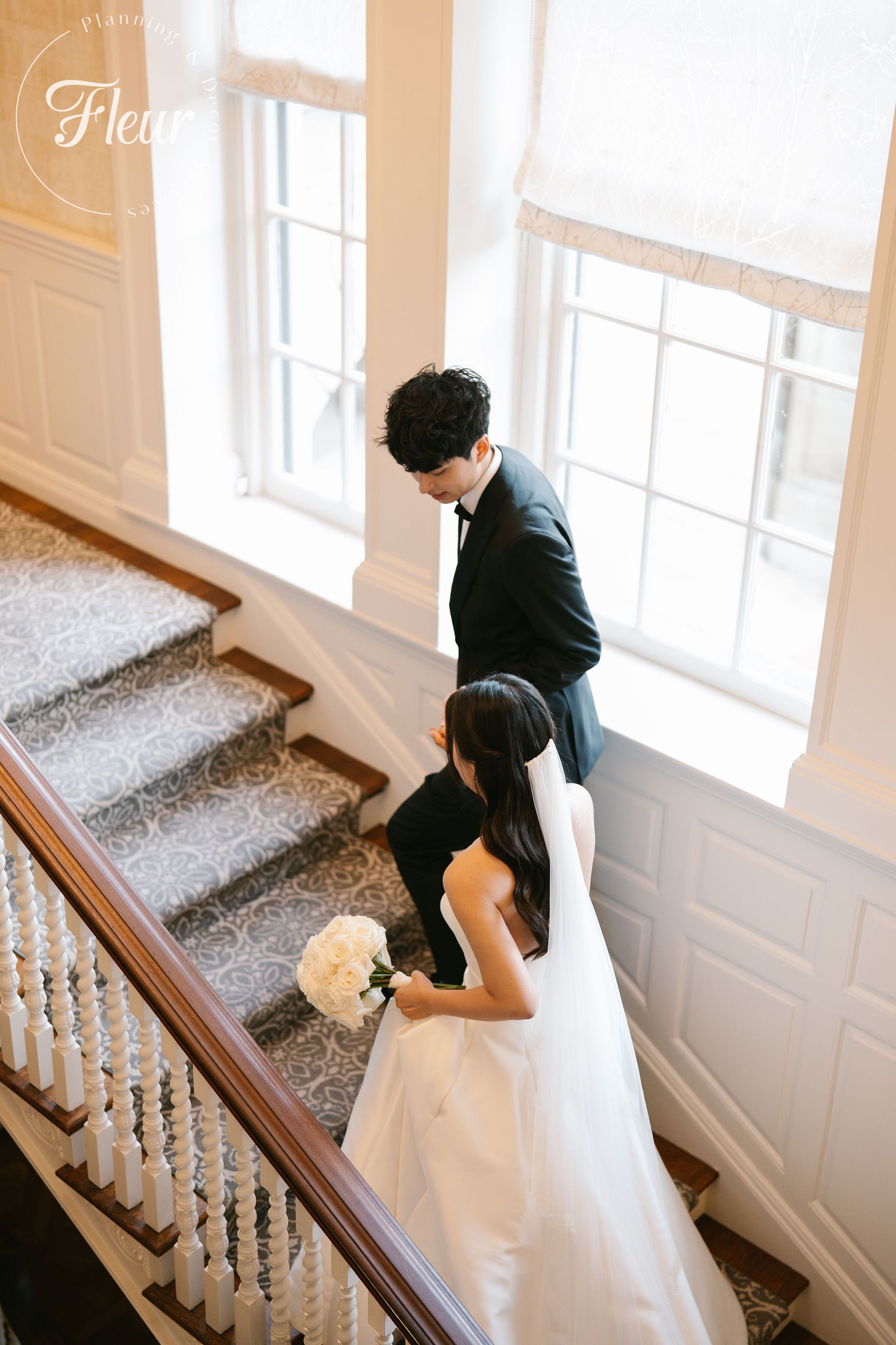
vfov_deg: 39.6
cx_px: 448
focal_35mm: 50
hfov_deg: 27.0
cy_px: 672
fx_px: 1867
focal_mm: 50
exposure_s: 1/200
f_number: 1.4
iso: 400
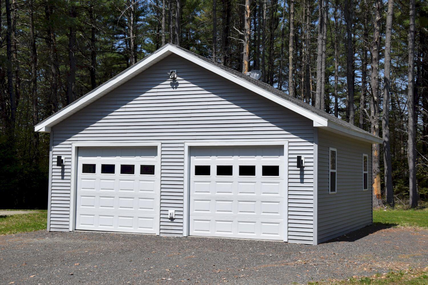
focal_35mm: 52
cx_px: 214
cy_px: 142
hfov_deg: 37.9
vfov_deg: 25.8
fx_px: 624
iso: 200
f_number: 11
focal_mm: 35
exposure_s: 1/500
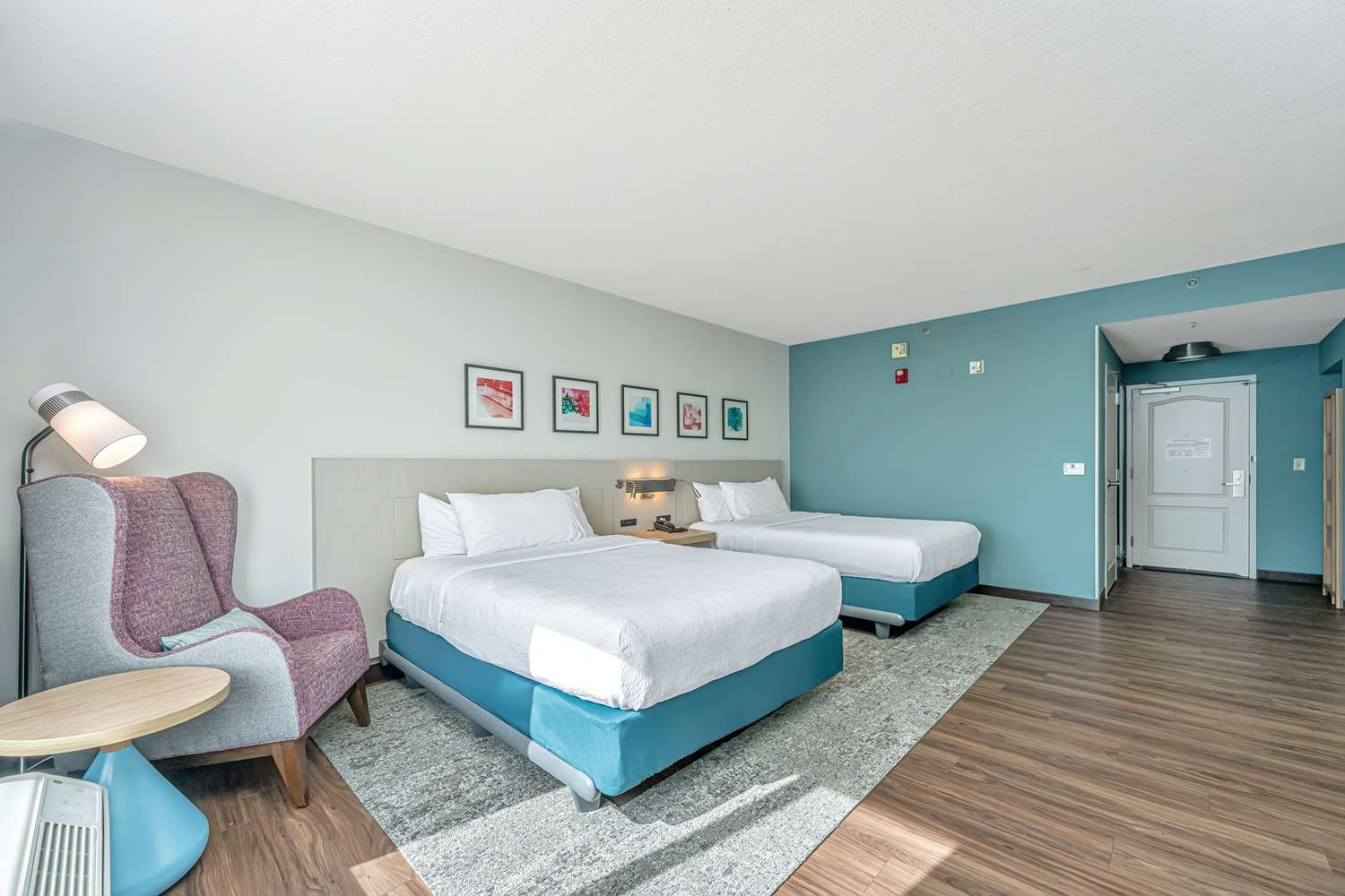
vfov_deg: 81.2
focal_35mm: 14
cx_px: 672
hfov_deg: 104.3
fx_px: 523
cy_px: 448
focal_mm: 14
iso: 400
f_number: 6.3
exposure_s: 1/200
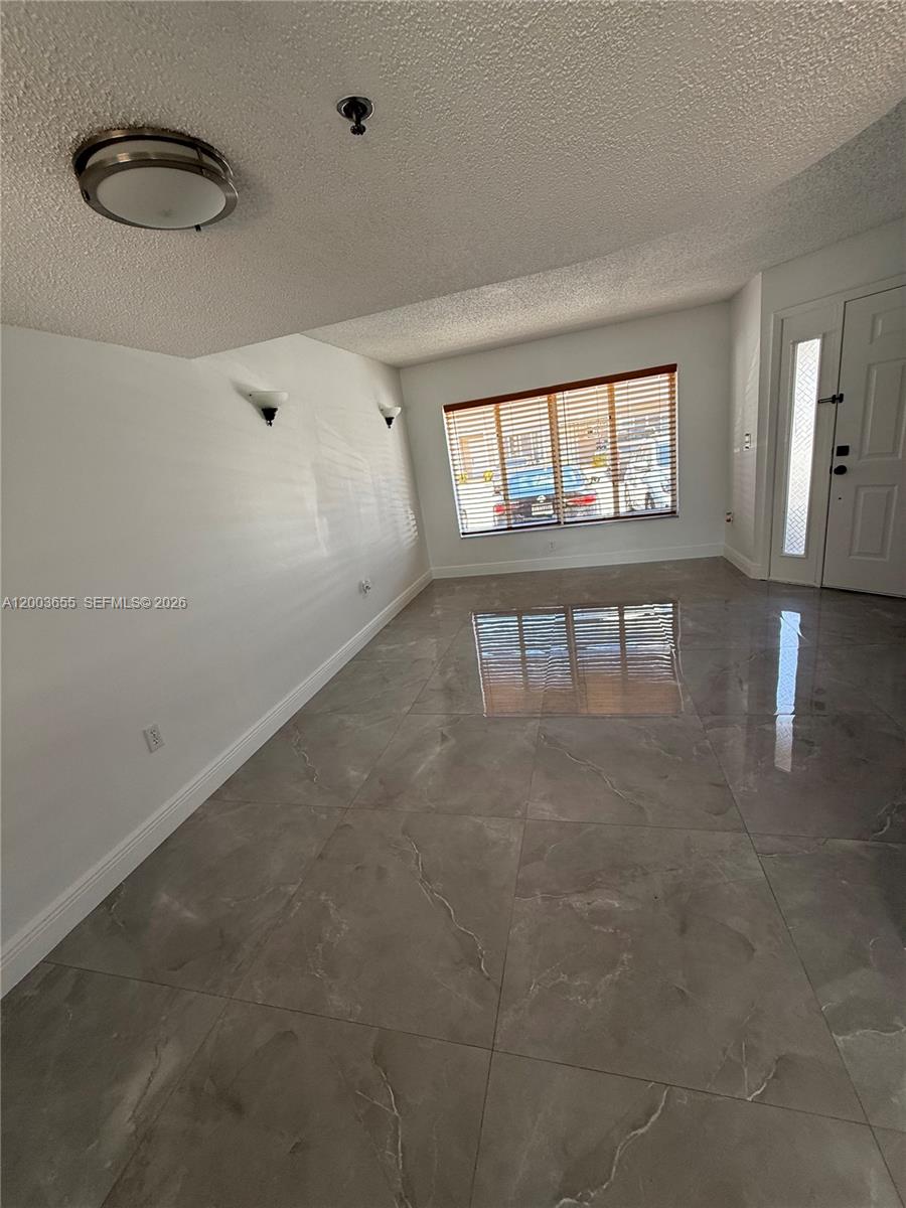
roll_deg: +8.7
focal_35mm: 14
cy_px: 604
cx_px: 453
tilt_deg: -17.0
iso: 64
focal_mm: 2.22
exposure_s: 1/99
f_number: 2.2
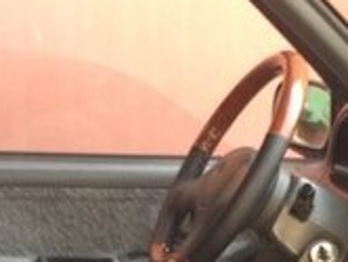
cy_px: 393
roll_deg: -0.9
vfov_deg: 12.3
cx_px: 212
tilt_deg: -19.1
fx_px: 1158
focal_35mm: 115
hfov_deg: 17.1
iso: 32
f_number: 2.2
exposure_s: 1/50
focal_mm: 4.15
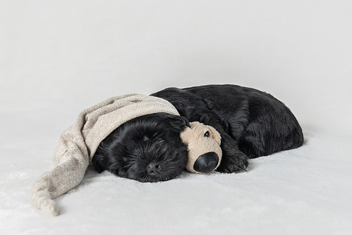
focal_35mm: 50
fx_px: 492
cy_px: 122
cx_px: 188
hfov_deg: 39.3
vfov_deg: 26.8
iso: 100
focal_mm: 34
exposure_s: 1/160
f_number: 5.6
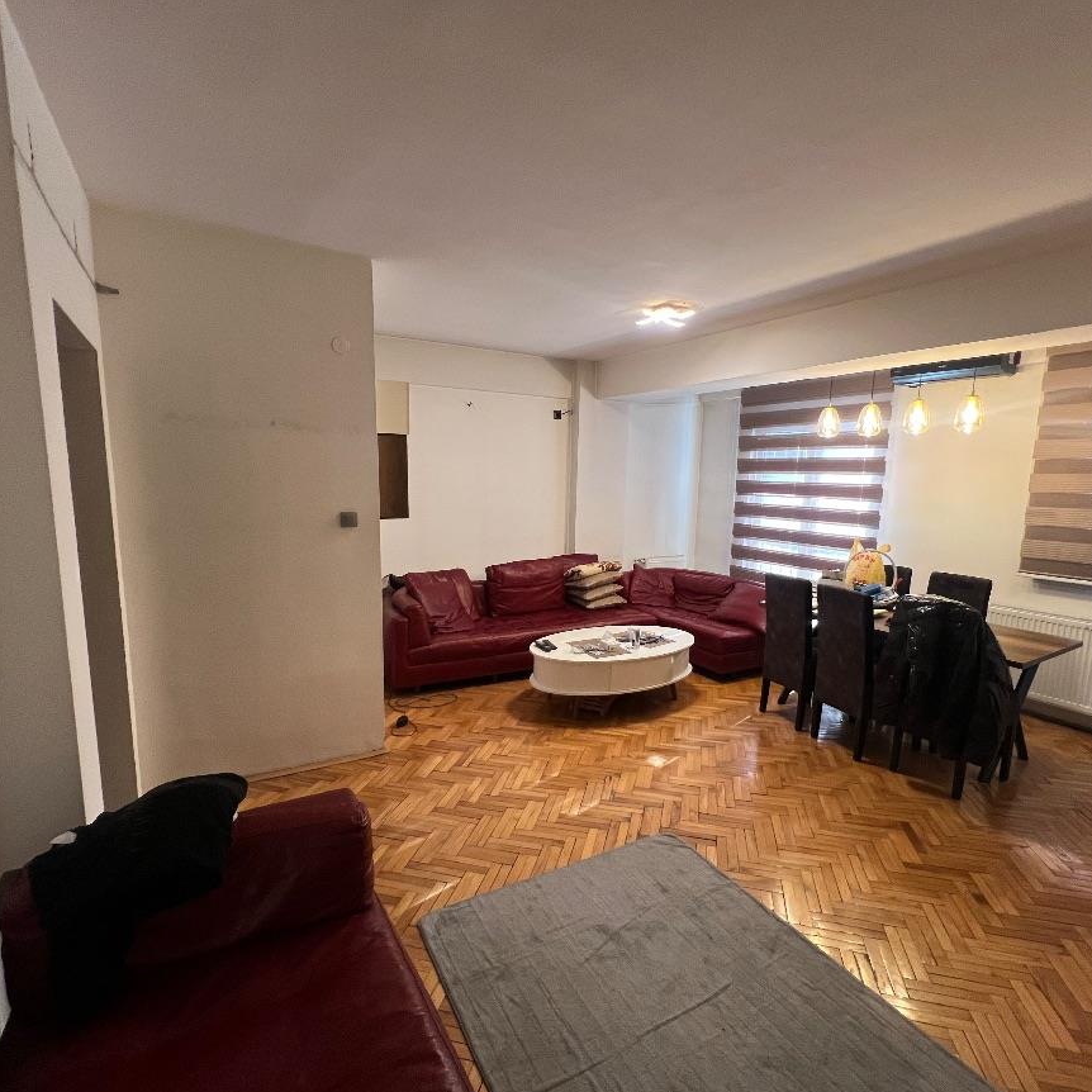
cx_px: 554
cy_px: 566
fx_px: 571
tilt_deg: -7.4
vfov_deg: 87.4
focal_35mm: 16
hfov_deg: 87.4
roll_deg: +0.1
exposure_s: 1/50
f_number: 1.8
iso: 200
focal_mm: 1.57
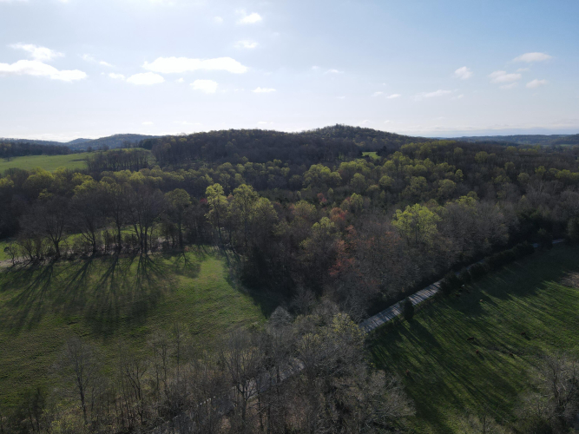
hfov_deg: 71.6
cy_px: 217
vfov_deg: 56.8
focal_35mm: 24
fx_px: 401
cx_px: 290
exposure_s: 1/1250
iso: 100
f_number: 2.8
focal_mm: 4.5
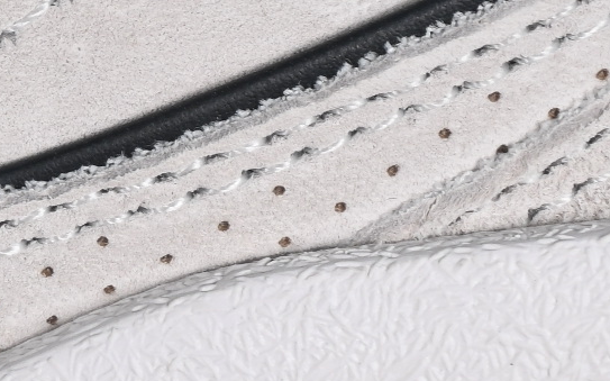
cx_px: -318
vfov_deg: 3.3
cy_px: 9
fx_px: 6515
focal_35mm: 392
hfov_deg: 5.3
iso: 160
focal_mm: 50
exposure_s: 1/60
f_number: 7.1
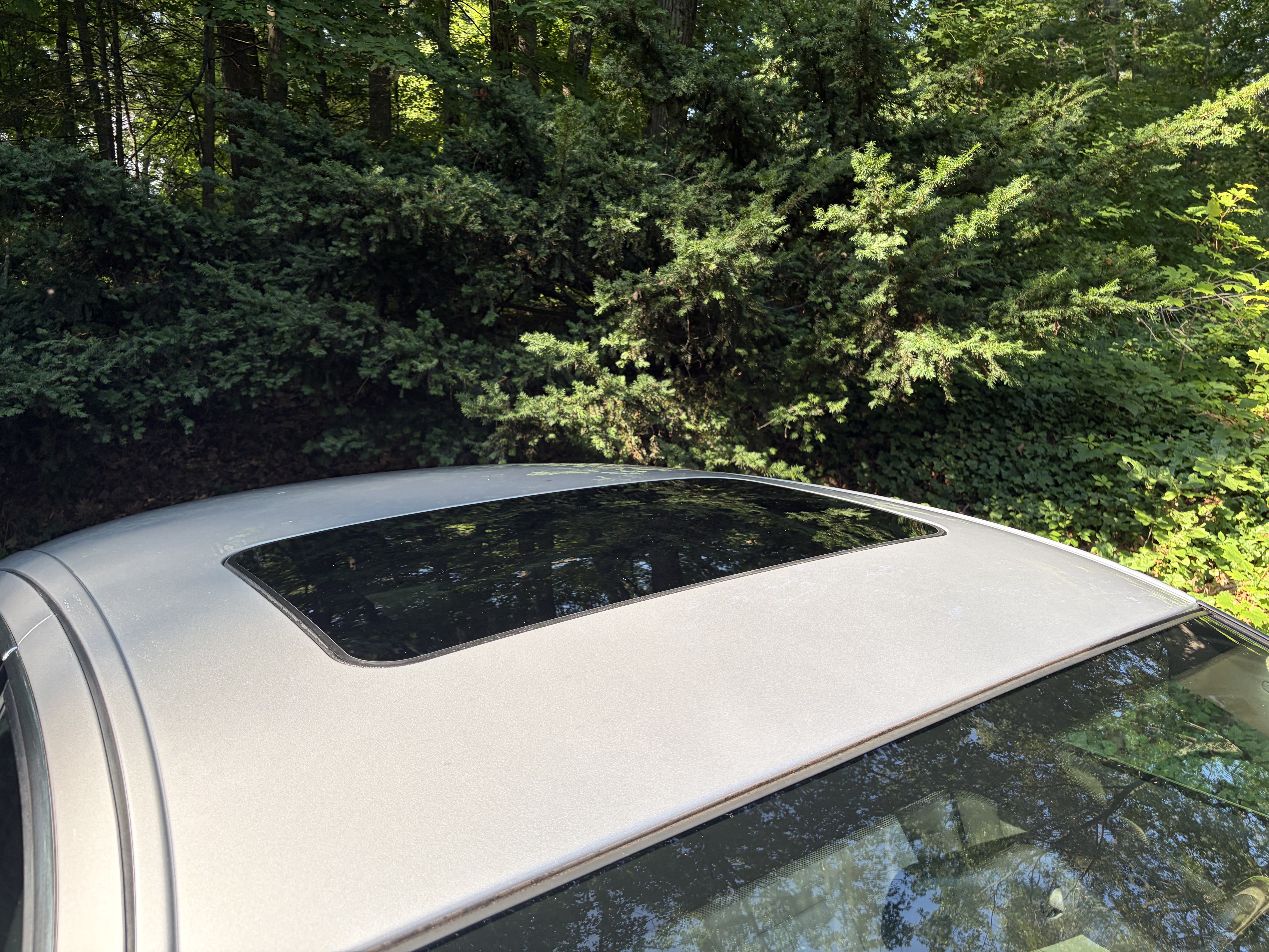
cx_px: 634
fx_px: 953
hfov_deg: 67.3
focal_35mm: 26
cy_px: 476
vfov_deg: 53.1
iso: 50
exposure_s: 1/566
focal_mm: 5.96
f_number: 1.6
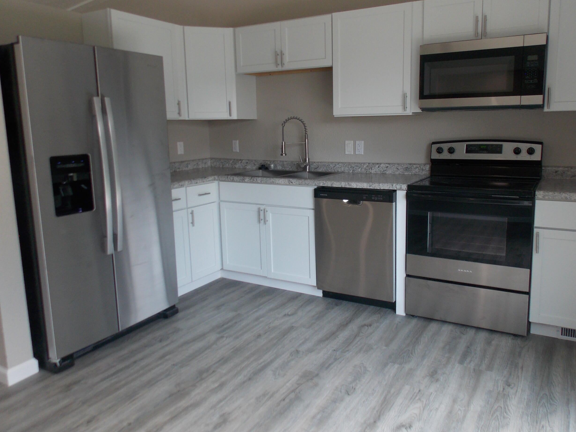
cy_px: 202
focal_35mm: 28
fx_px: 466
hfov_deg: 63.3
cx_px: 314
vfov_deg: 49.7
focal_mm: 4
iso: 80
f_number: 3.1
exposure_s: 1/40
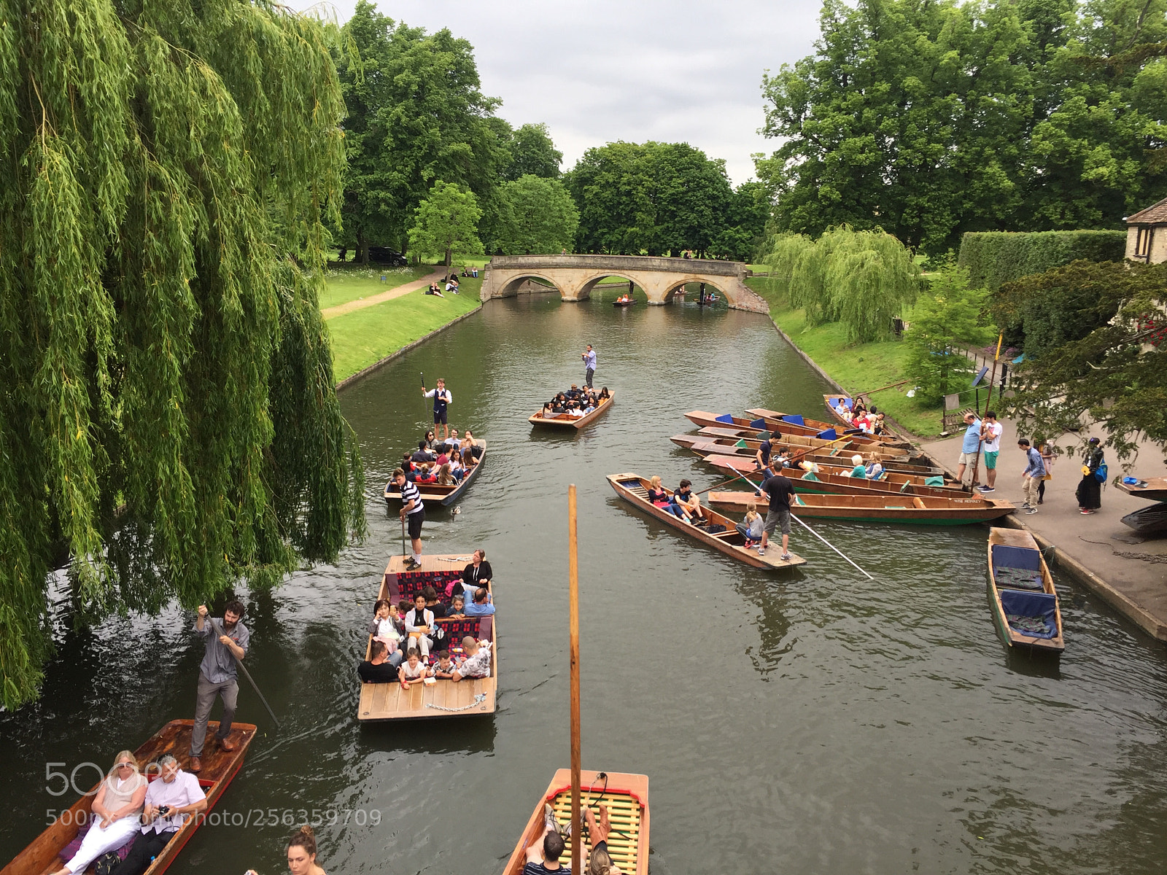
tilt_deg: -10.5
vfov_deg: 48.2
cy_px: 438
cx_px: 584
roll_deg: -2.9
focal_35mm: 29
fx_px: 978
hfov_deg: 61.7
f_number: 2.2
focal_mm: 4.15
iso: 32
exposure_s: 1/269
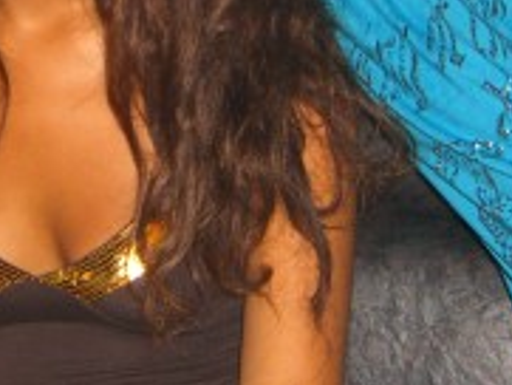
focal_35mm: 126
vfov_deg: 11.7
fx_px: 1865
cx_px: 164
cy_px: -3
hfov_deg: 15.6
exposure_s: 1/60
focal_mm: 7.9
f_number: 2.8
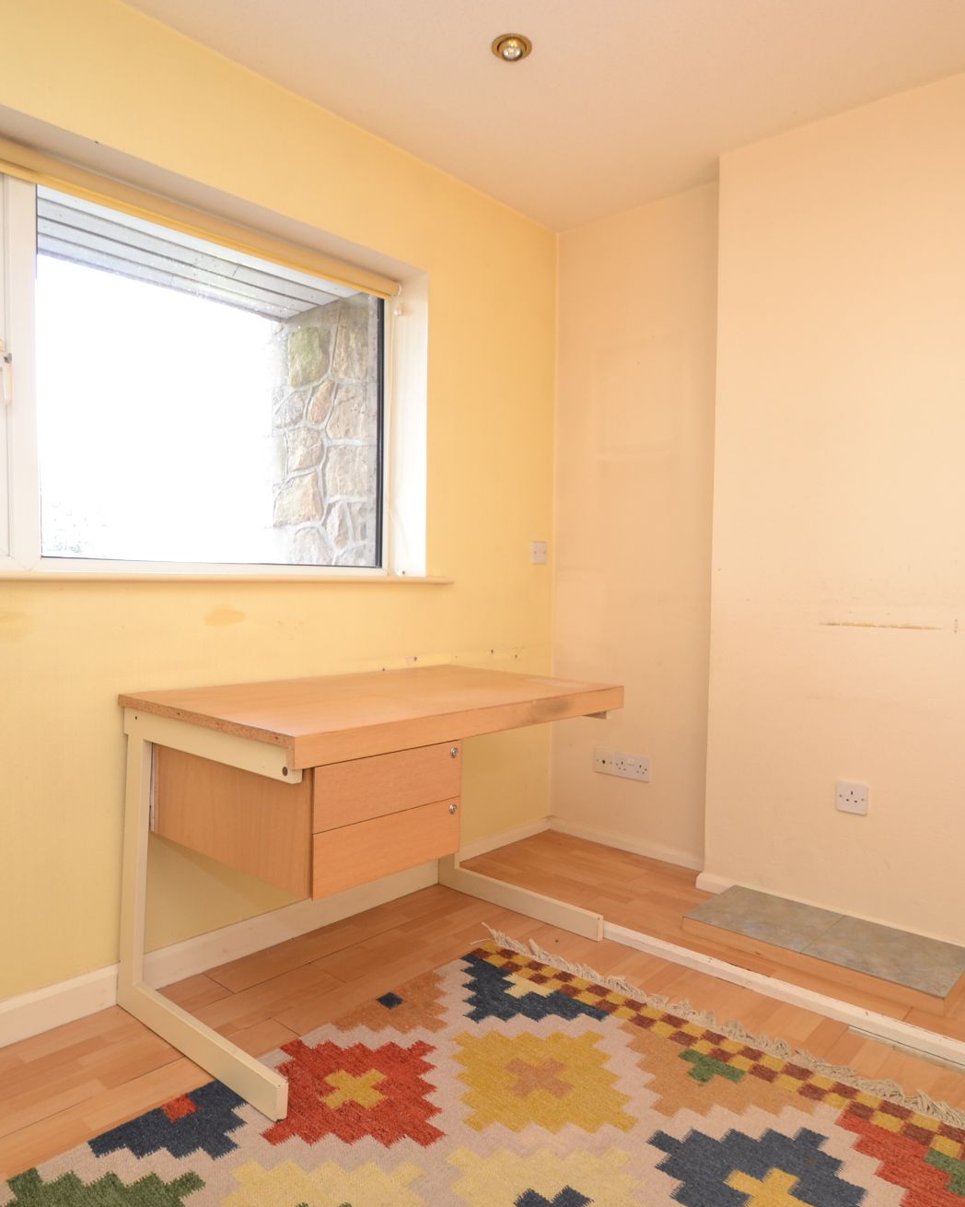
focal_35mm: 22
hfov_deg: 63.1
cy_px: 607
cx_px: 494
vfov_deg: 75.0
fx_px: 785
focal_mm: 10
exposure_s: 1/60
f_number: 4
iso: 400
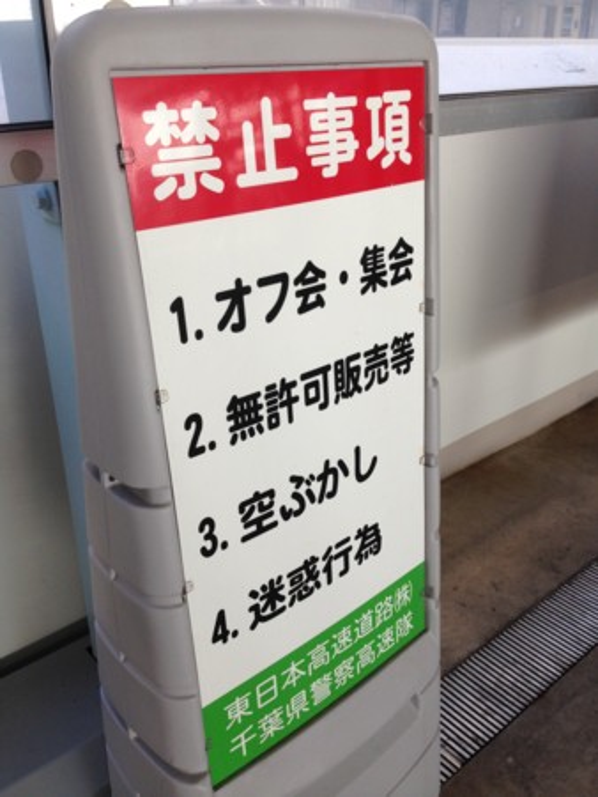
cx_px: 299
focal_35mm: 33
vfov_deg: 55.3
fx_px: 759
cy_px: 398
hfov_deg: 43.0
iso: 50
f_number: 2.4
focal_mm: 4.13
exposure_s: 1/120
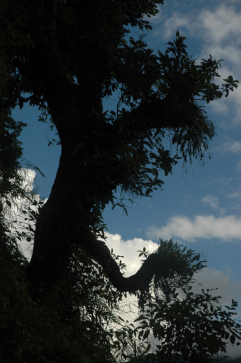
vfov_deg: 26.0
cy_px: 182
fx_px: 785
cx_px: 120
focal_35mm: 78
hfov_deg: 17.5
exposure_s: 1/400
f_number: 11
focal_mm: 52
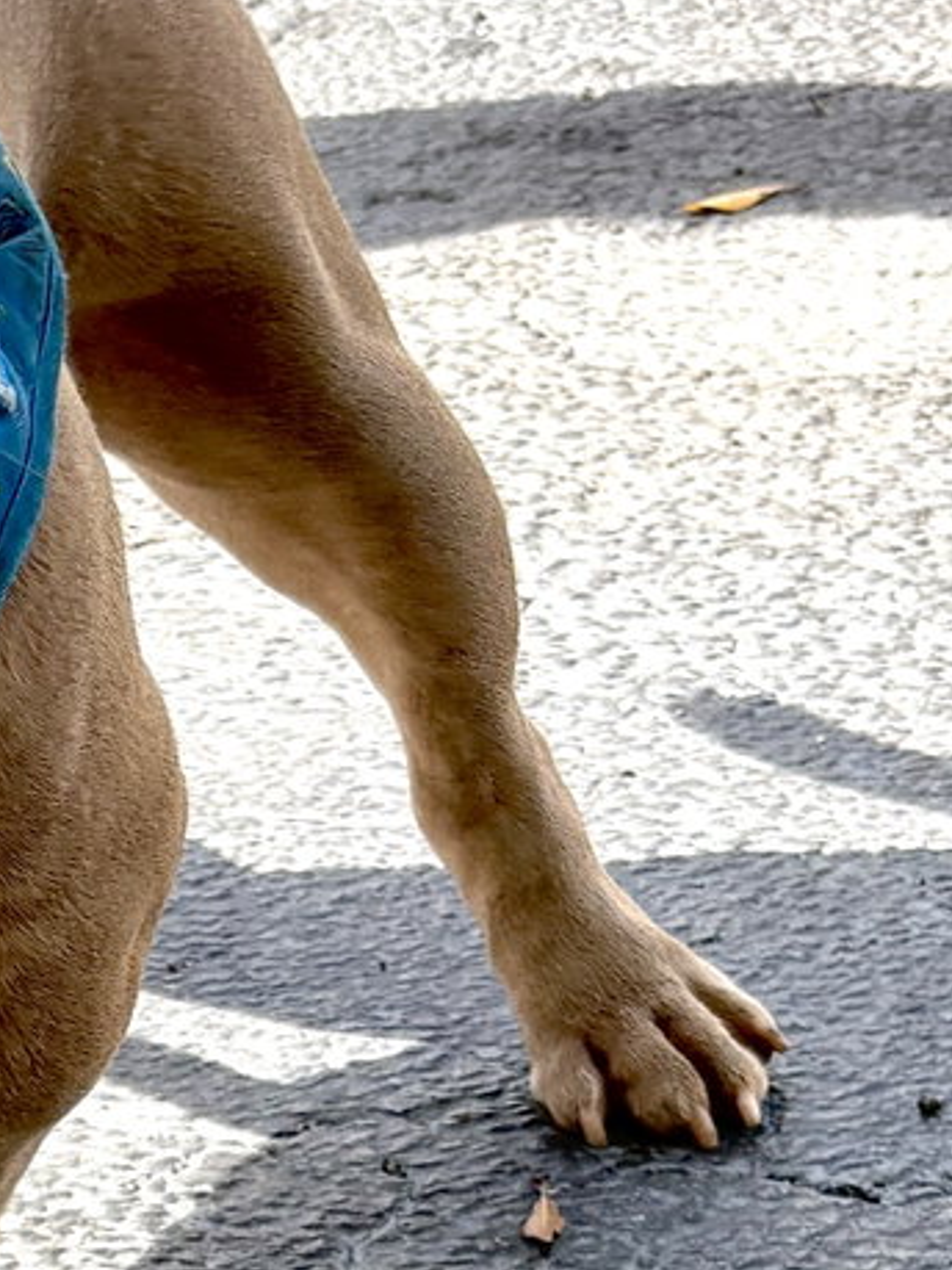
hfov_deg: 20.1
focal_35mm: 68
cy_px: 852
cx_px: -230
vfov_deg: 28.4
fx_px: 2495
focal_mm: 5.96
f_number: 1.6
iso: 50
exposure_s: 1/1239
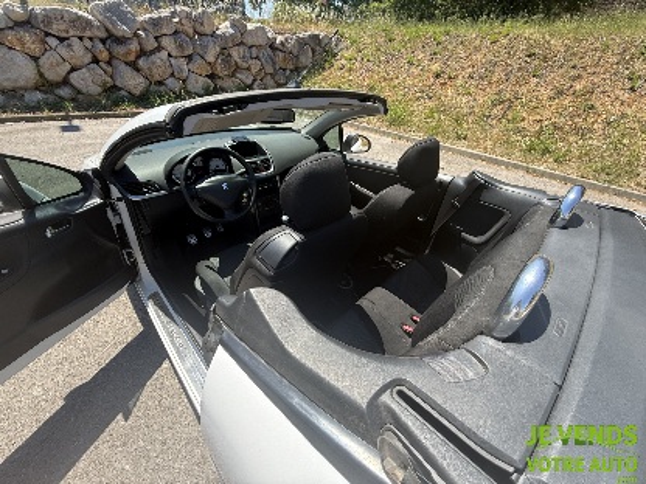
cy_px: 242
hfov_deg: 102.1
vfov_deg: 85.7
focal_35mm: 14
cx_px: 323
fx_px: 261
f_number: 2.2
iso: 64
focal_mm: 2.22
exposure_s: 1/559
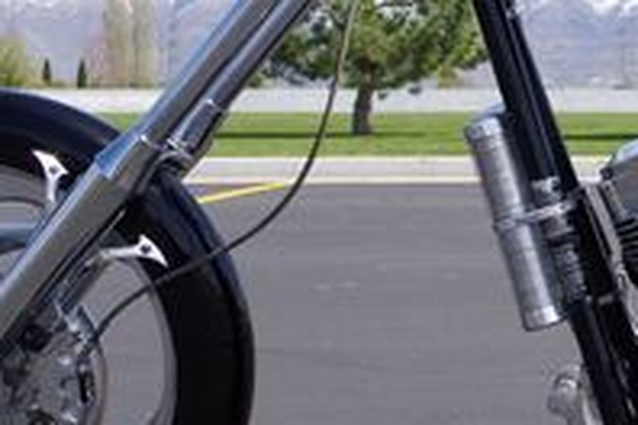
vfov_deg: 13.6
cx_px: 748
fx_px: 1772
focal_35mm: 100
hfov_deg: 19.3
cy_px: 118
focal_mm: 21.25
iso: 100
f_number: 6.3
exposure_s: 1/250
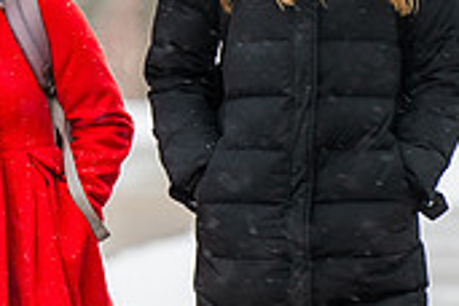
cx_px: 13
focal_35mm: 677
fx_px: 8631
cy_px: -82
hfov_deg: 3.0
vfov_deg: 2.0
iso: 500
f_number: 3.5
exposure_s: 1/250
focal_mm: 200
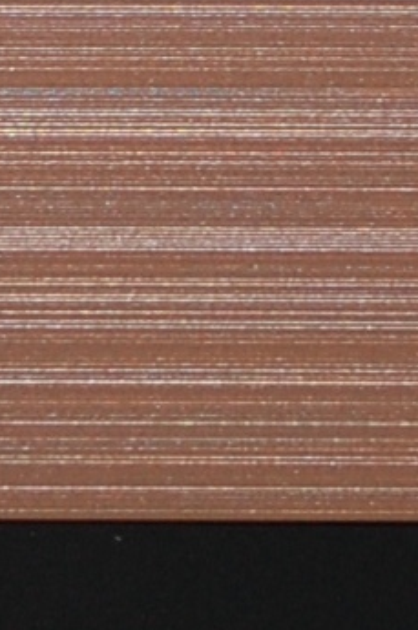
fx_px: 6166
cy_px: -931
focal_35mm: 353
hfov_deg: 3.9
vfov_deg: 5.6
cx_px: 265
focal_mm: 36
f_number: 5.3
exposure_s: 1/50
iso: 400
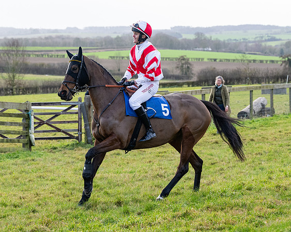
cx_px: 140
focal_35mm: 168
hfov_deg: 11.5
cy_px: 119
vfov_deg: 9.2
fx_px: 1450
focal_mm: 86
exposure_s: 1/1000
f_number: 5
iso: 800
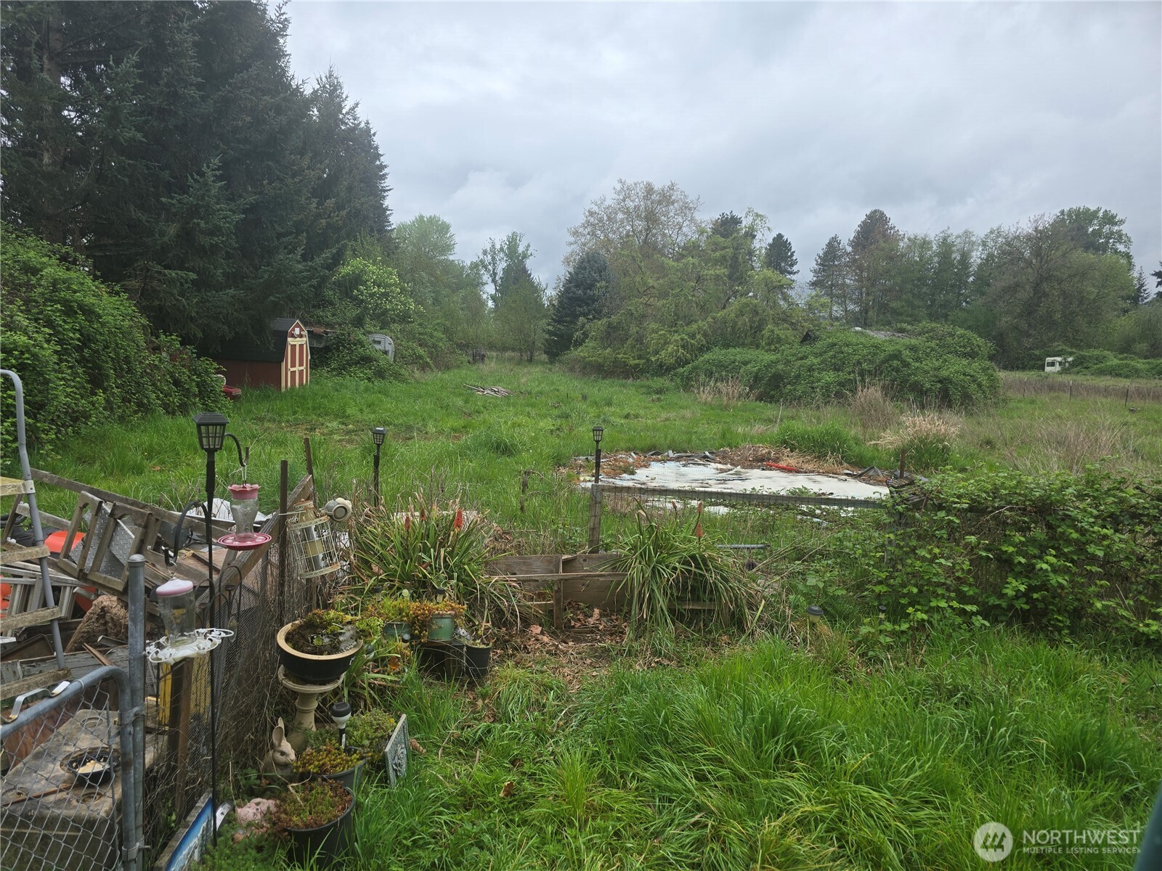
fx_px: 772
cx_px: 581
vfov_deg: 58.9
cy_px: 436
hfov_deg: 73.9
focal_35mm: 23
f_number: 1.7
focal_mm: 6.3
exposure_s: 1/224
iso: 12
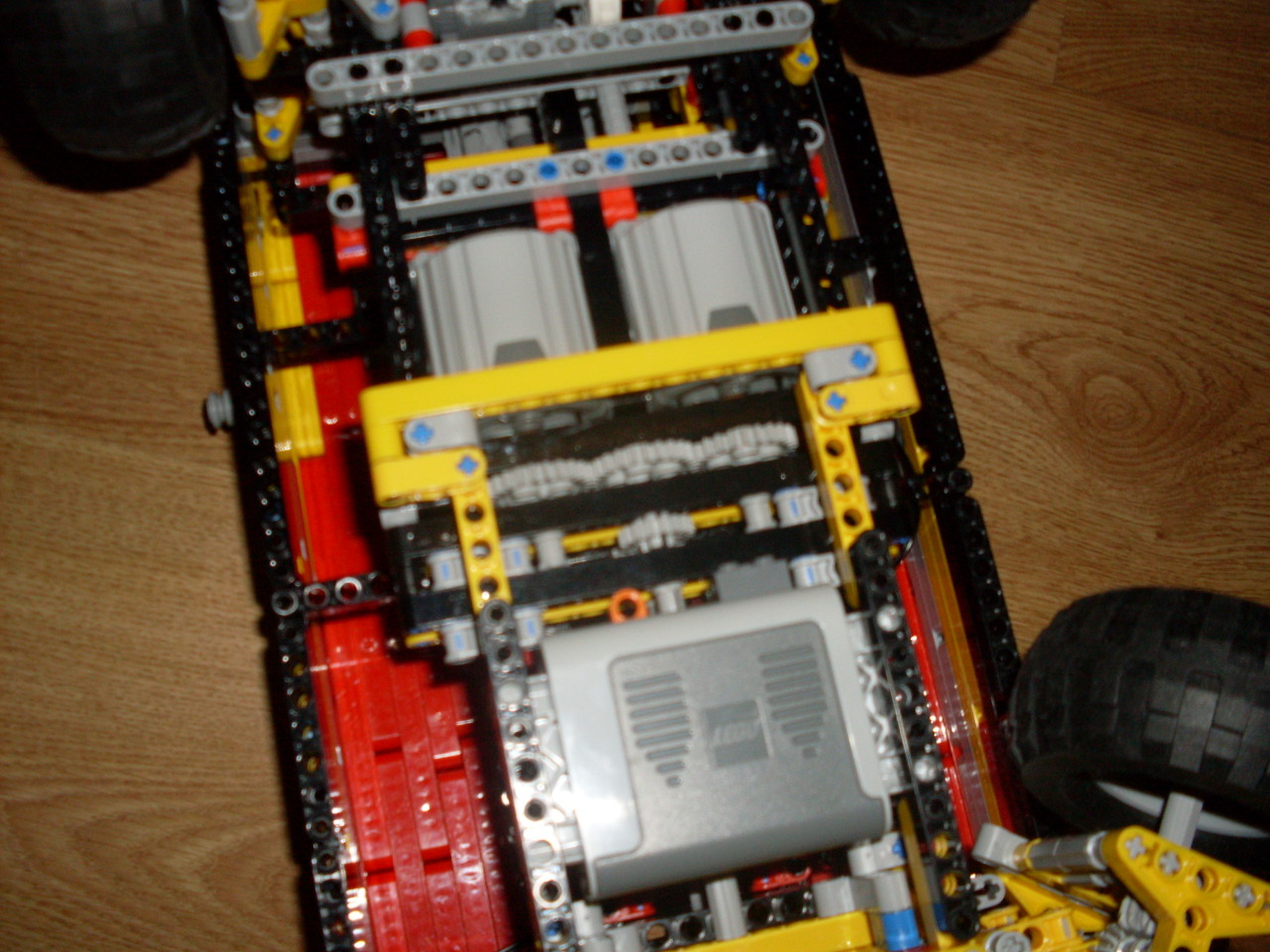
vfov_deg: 37.7
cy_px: 476
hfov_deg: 49.0
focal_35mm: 38
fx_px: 1394
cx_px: 635
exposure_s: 1/45
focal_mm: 6.3
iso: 100
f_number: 2.8
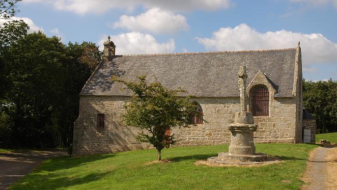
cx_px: 168
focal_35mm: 47
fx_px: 416
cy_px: 91
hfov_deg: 44.1
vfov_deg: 25.7
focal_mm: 29
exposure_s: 1/200
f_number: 10
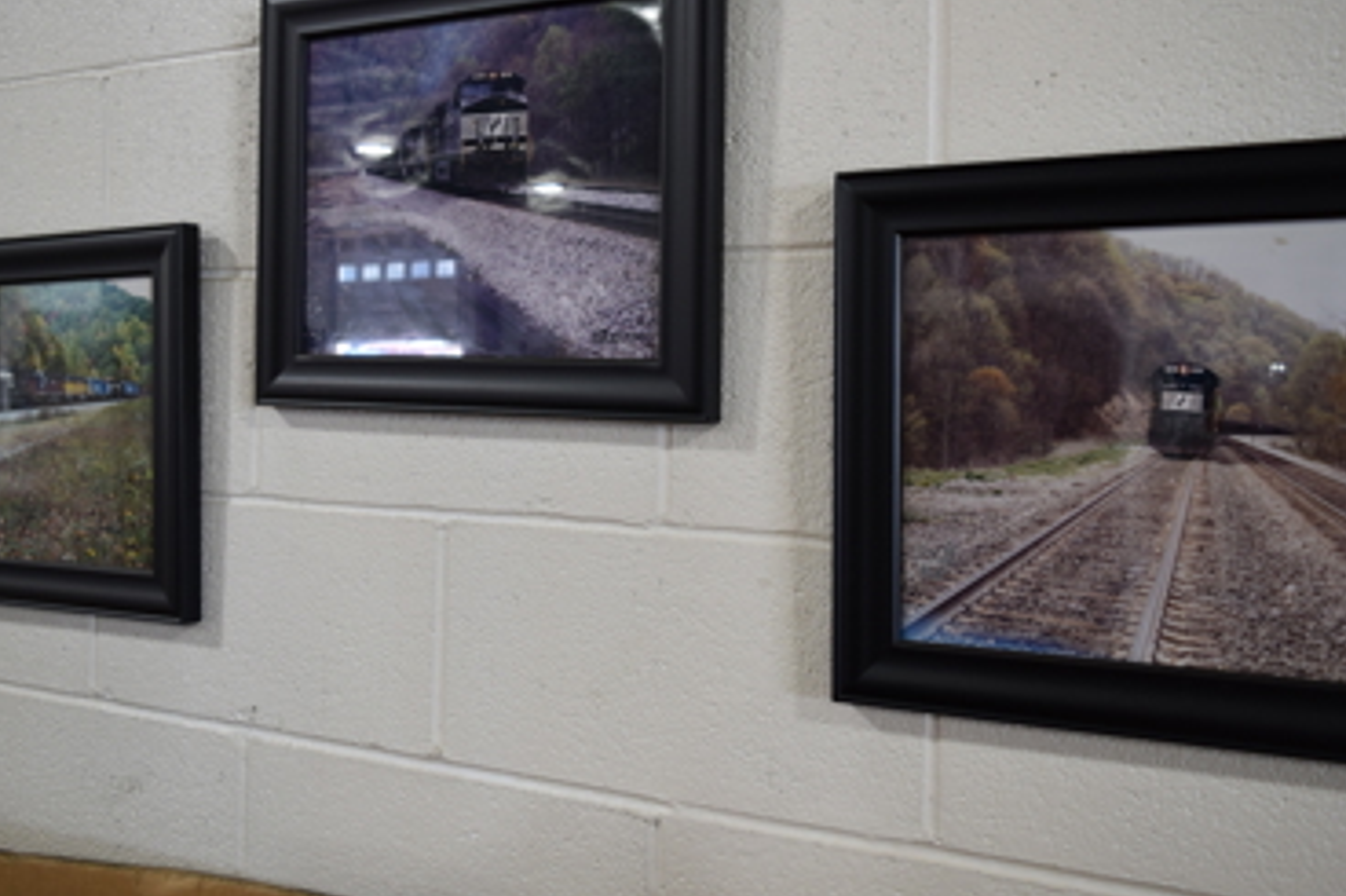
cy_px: 373
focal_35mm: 33
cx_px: 691
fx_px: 1233
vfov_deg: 39.8
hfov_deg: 57.2
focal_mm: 18
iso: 400
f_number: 4
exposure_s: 1/60
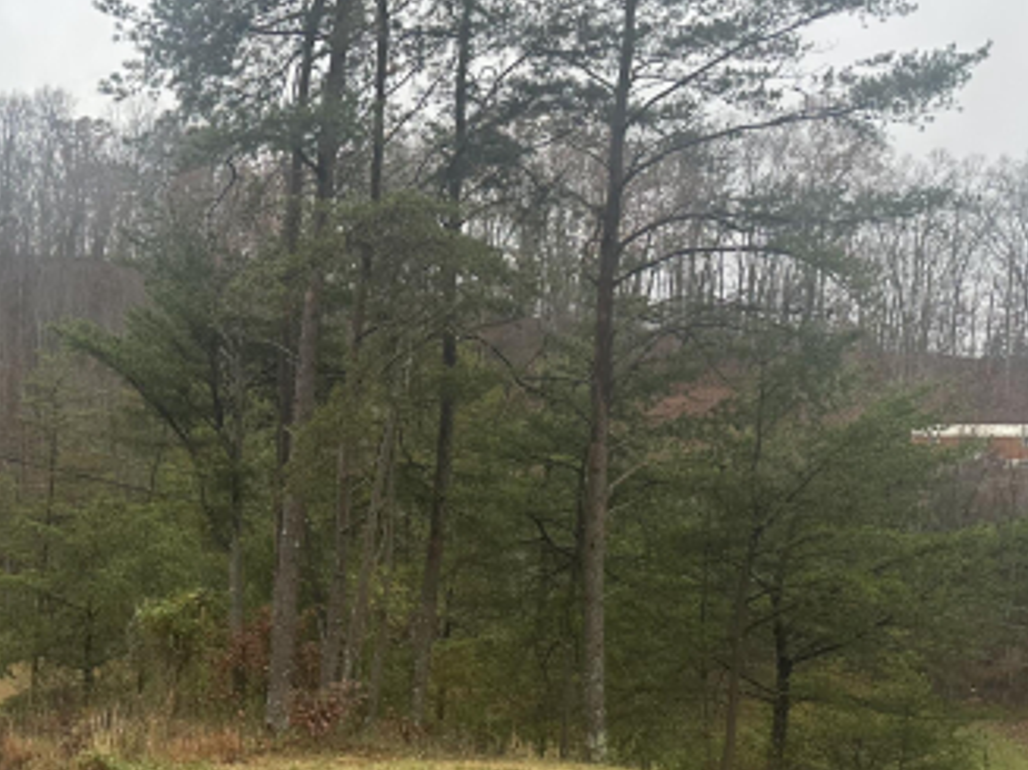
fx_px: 1455
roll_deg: -0.3
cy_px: 541
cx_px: 30
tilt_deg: -3.0
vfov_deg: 29.4
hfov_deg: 35.6
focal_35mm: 49
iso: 80
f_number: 1.78
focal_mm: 6.86
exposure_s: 1/441
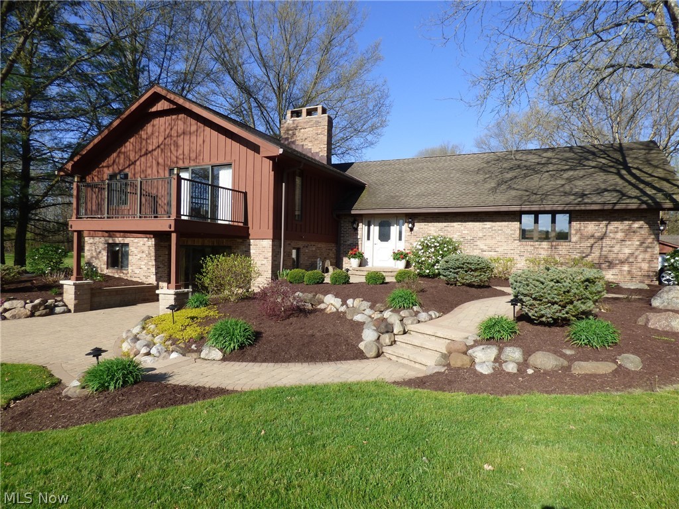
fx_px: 392
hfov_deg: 81.7
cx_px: 340
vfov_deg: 66.0
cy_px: 254
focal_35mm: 20
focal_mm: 3.58
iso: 100
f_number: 2.8
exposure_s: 1/1000
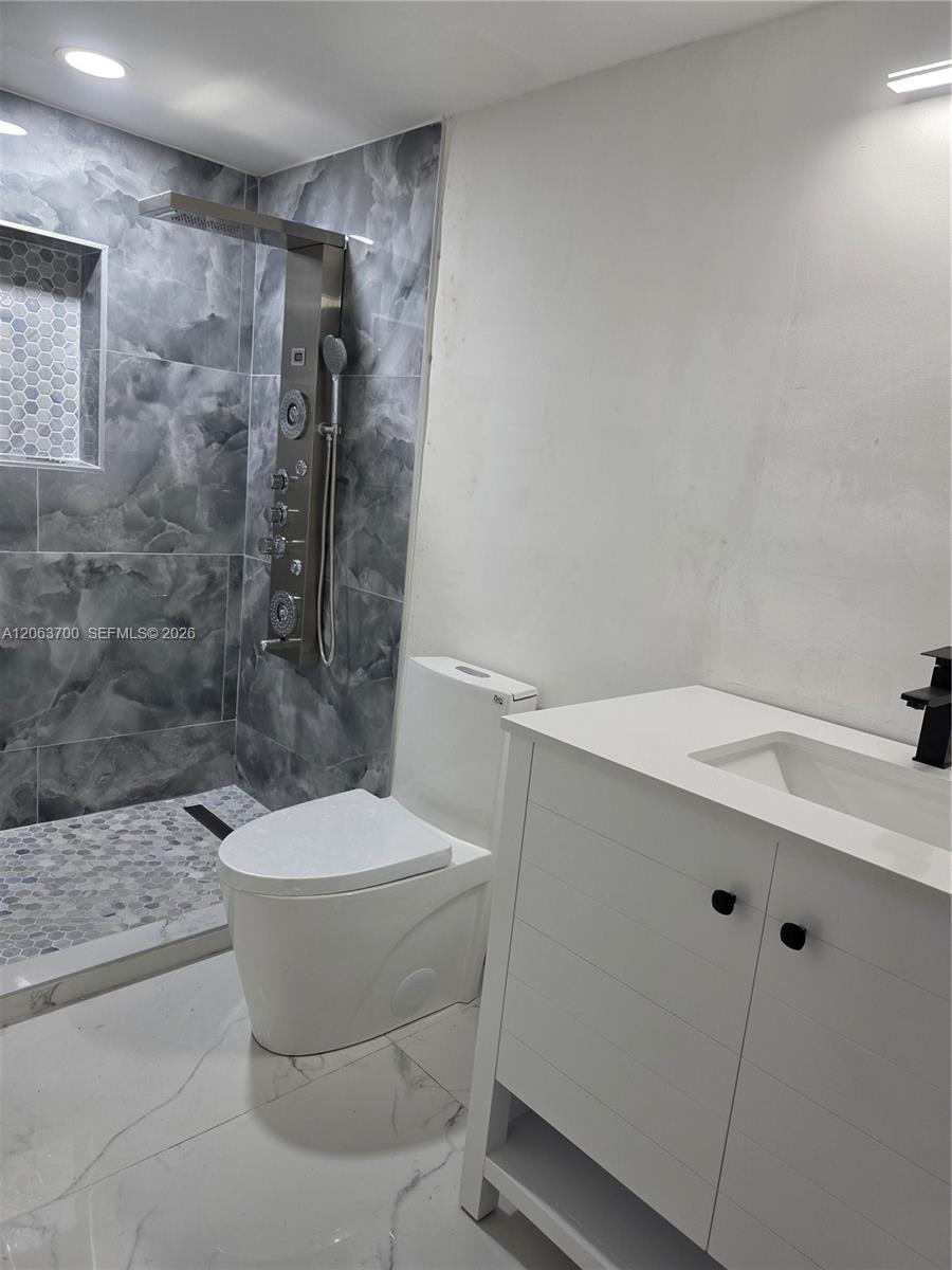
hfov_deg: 58.9
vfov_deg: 73.9
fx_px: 843
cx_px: 476
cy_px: 635
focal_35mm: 23
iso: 250
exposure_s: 1/120
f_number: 1.7
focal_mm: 6.3
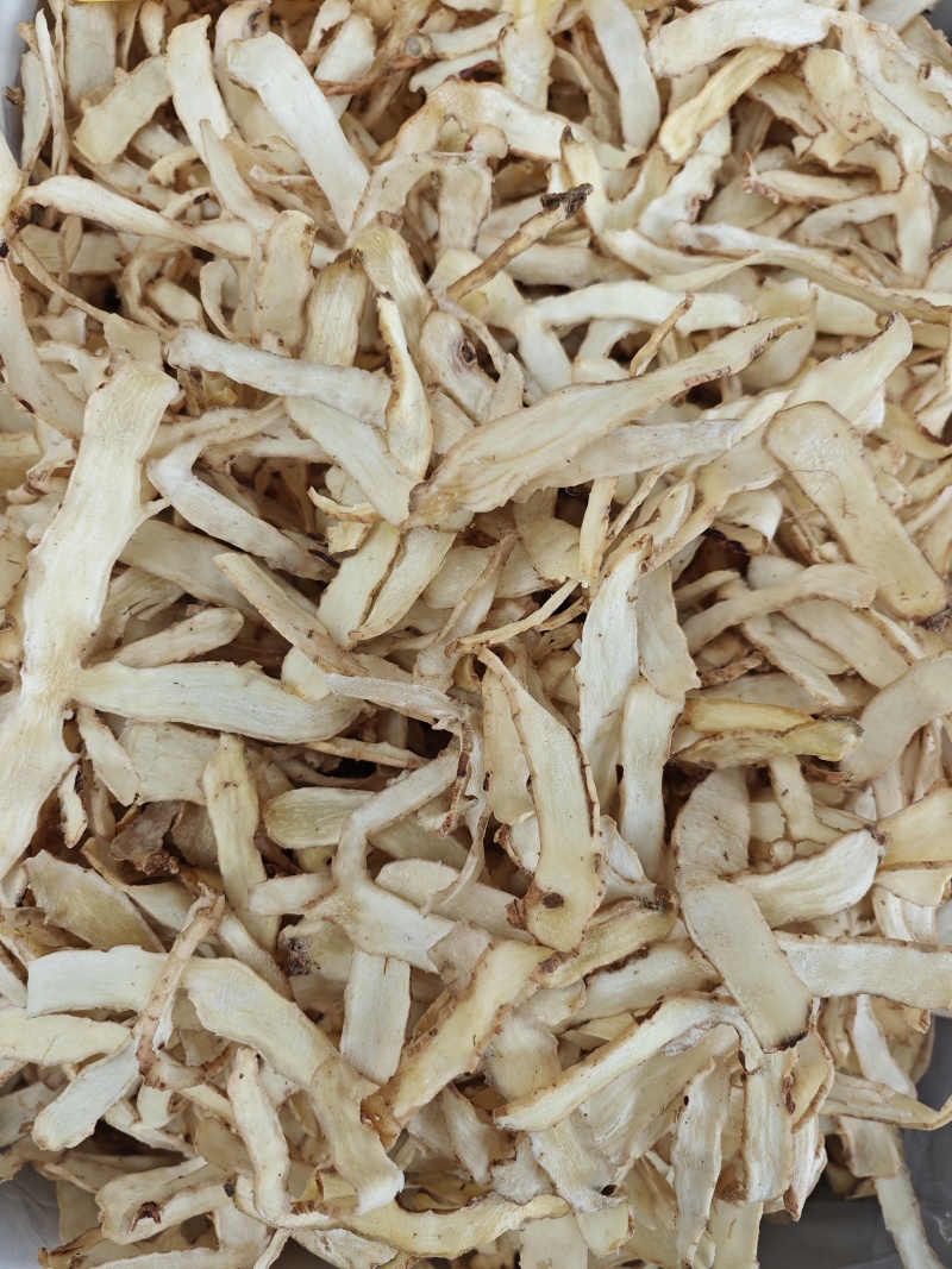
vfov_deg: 73.9
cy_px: 634
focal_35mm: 23
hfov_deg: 58.9
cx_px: 476
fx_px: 844
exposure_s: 1/100
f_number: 2
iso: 160
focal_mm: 8.72
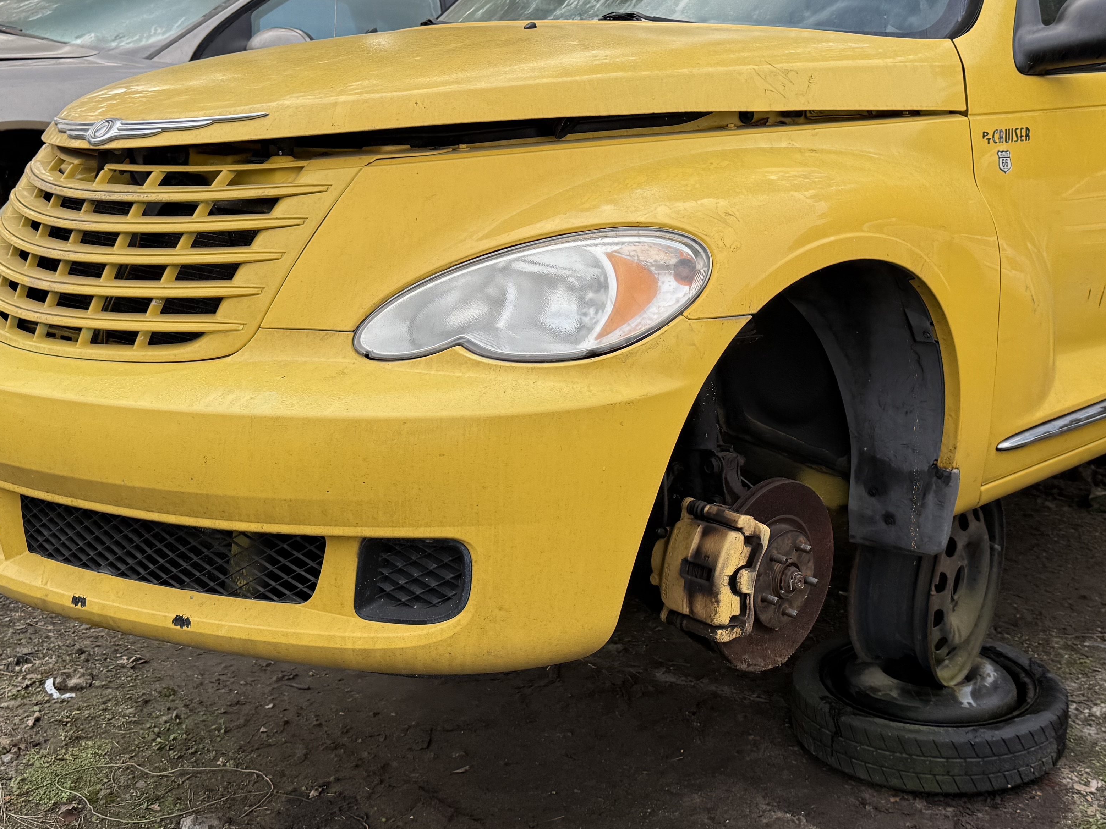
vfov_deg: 32.6
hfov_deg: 42.7
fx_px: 1406
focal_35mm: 44
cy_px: 265
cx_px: 663
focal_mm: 6.76
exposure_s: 1/967
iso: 80
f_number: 1.78
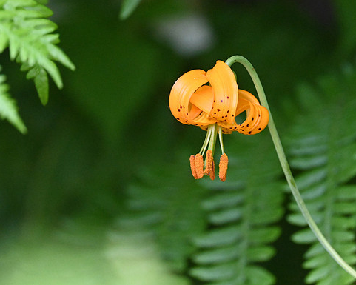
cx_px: 207
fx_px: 7156
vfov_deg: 2.3
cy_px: 142
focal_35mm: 679
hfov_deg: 2.8
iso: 6400
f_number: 6.3
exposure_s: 1/640
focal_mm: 600
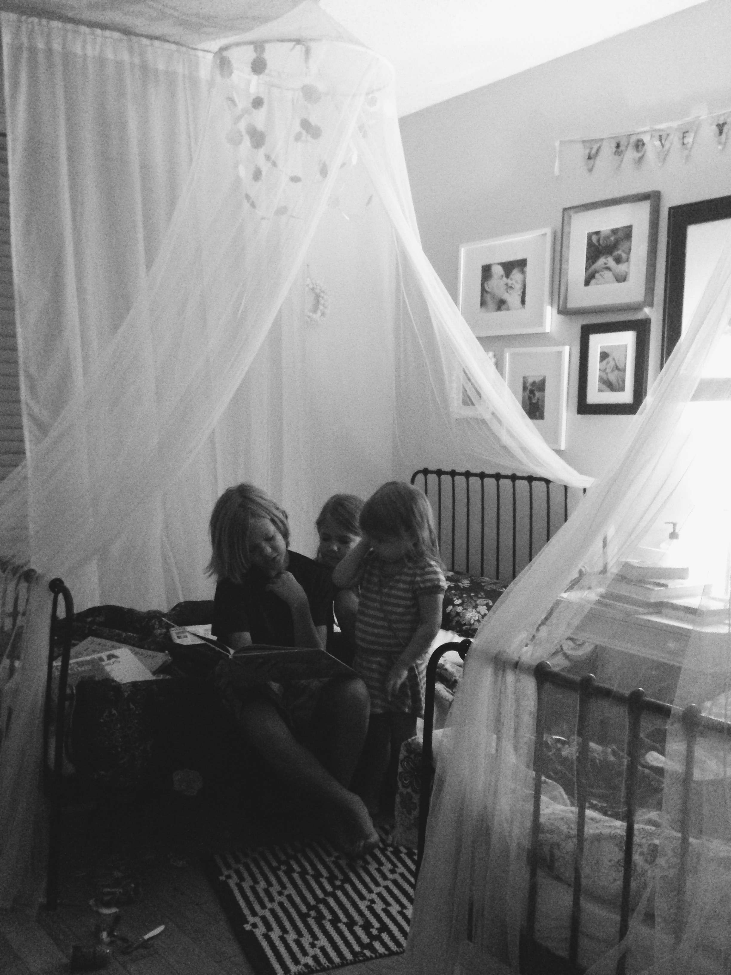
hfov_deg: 42.9
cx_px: 366
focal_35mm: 33
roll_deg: -1.4
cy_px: 488
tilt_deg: -1.8
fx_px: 929
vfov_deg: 55.4
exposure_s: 1/15
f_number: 2.4
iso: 800
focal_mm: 4.12
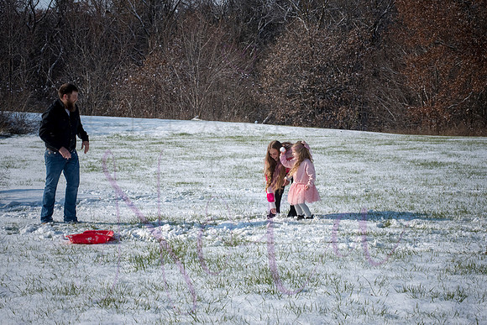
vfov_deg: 17.1
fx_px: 1082
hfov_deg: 25.4
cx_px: 244
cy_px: 162
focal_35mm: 80
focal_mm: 80
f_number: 14
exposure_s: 1/1000
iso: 640
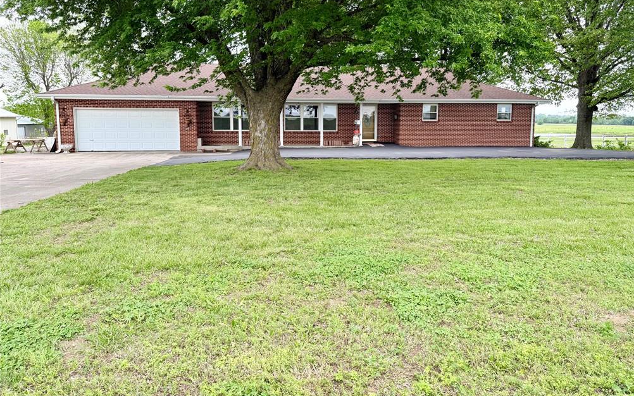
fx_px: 449
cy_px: 163
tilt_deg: -4.3
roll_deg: +0.2
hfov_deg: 70.4
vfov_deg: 47.4
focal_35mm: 26
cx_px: 323
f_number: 1.78
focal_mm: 6.76
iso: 64
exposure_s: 1/211
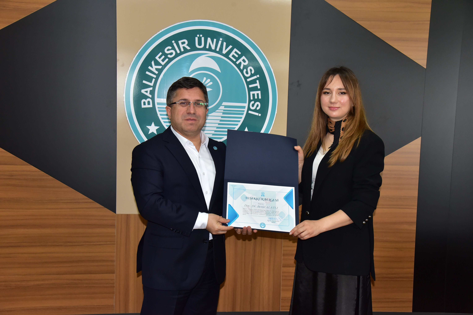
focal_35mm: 40
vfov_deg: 33.4
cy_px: 158
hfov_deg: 48.5
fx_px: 526
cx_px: 236
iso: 2500
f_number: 5.6
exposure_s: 1/200
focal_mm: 40
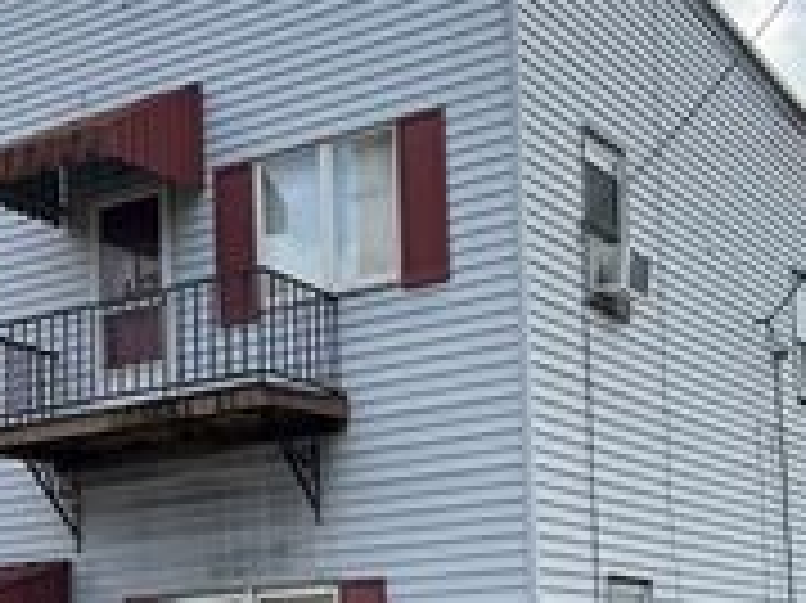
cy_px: 542
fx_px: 1559
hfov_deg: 28.8
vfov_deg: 21.4
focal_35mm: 67
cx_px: 275
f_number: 1.78
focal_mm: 6.76
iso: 80
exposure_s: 1/2174
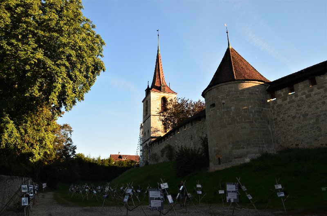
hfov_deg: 67.5
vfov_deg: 47.7
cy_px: 108
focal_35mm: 27
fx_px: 245
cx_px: 164
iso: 400
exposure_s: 1/125
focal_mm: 18
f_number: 9
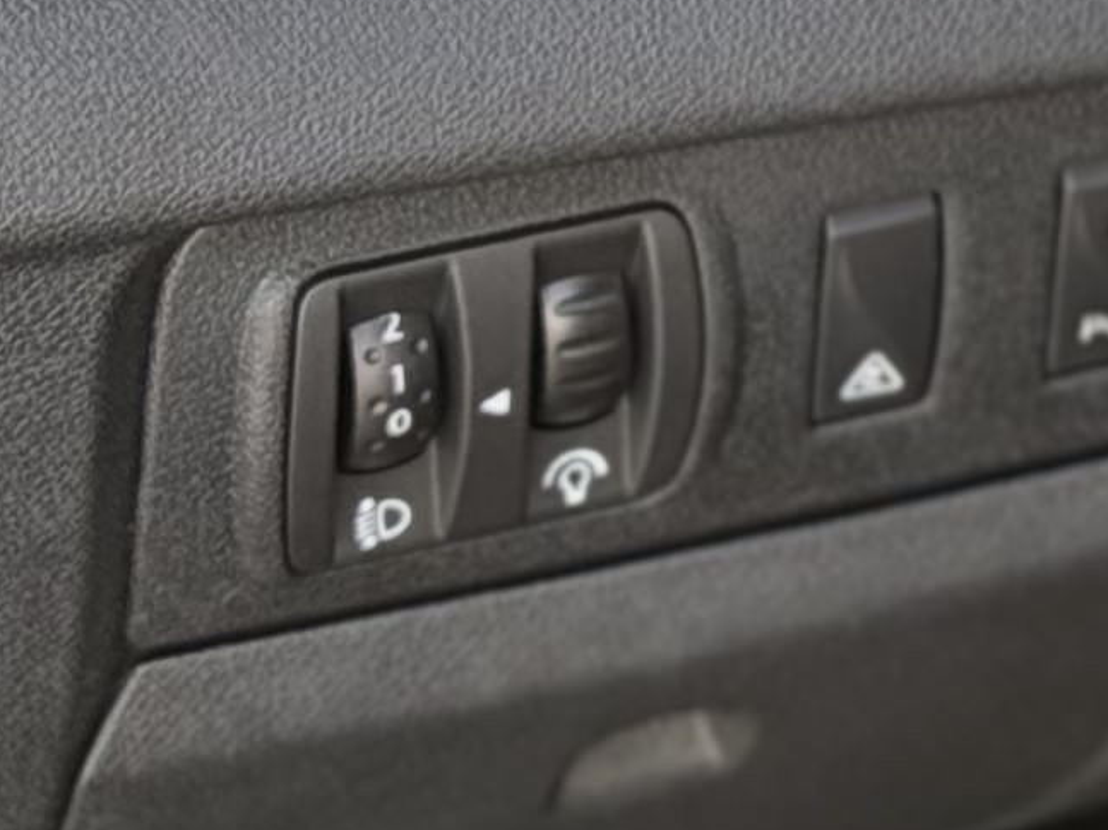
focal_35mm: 299
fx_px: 9569
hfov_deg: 6.3
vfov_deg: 4.9
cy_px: -779
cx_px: 2812
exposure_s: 1/172
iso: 80
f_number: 1.78
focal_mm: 6.76
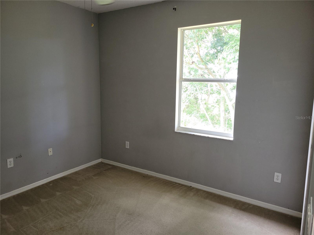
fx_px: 236
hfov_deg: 67.3
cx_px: 157
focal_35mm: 26
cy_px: 118
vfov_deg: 53.1
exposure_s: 1/40
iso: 100
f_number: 1.8
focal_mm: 5.4
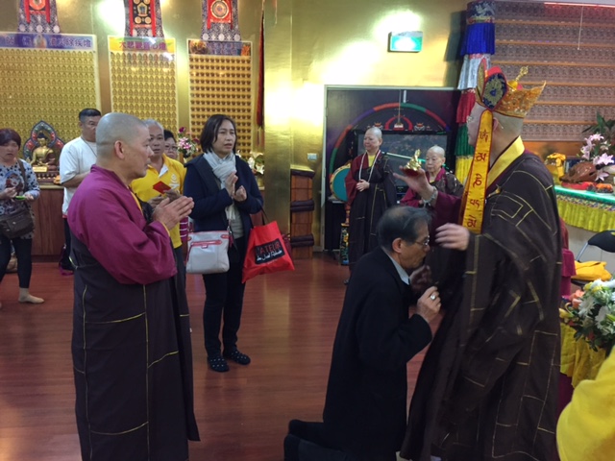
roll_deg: -3.1
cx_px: 308
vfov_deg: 48.2
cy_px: 230
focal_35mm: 29
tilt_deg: -12.4
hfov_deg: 61.7
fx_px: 515
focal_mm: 4.15
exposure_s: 1/33
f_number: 2.2
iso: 250
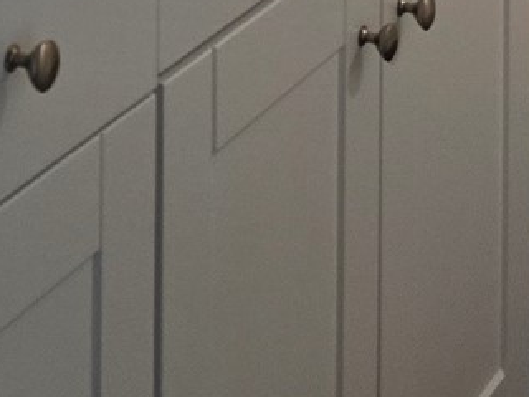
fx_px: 2246
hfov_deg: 13.2
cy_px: -736
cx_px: -10
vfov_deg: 8.6
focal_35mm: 147
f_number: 1.7
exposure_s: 1/120
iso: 160
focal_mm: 6.3
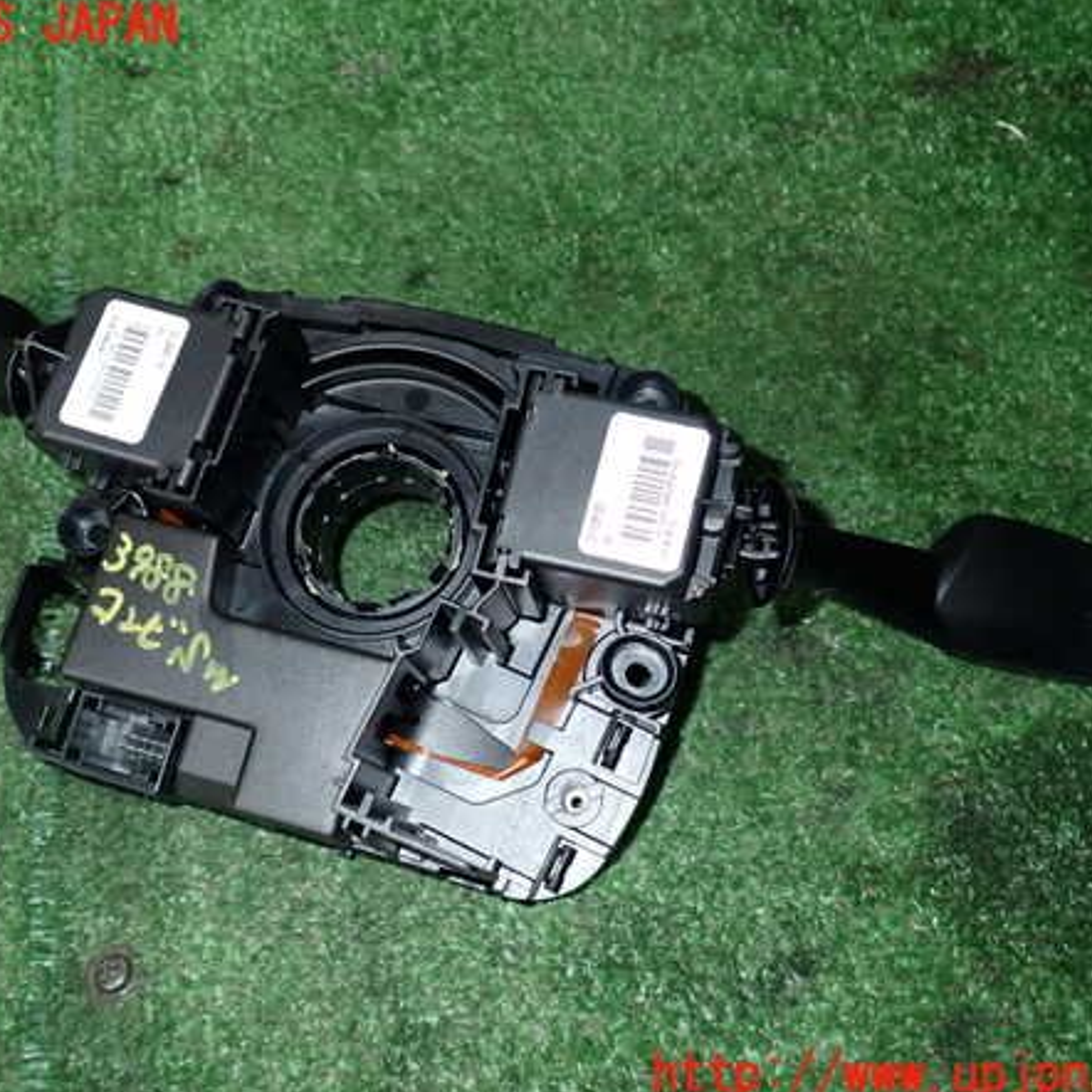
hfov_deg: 45.9
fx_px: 1285
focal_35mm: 36
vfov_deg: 46.0
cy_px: 551
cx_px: 469
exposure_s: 1/30
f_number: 6.3
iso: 250
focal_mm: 5.4
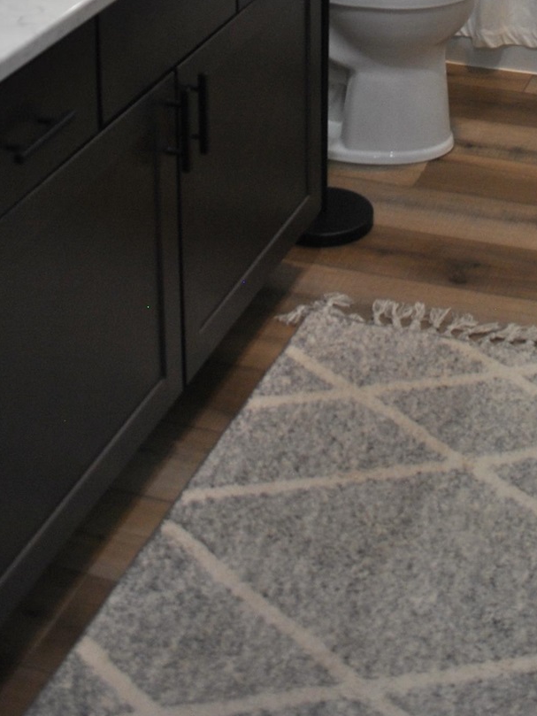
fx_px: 1530
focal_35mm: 74
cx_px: 411
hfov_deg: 19.7
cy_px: -247
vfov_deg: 23.0
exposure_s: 1/40
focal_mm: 18
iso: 200
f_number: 3.5
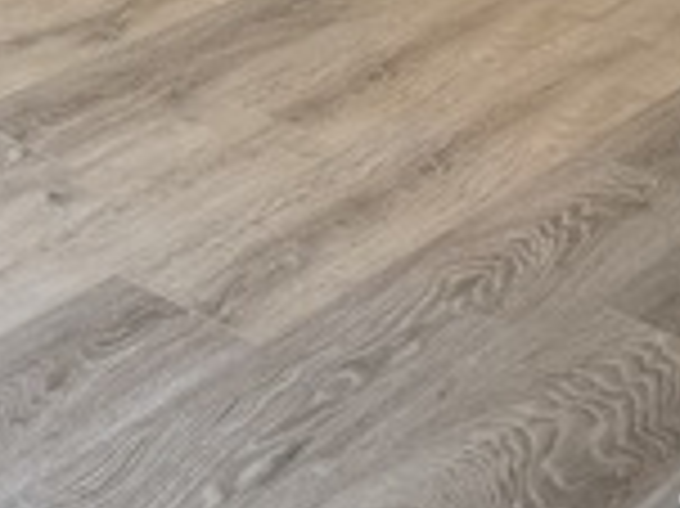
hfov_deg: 17.0
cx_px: -405
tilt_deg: -8.9
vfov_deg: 12.5
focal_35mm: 102
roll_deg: +0.4
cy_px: -544
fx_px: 2002
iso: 125
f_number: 1.78
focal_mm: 6.76
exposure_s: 1/60
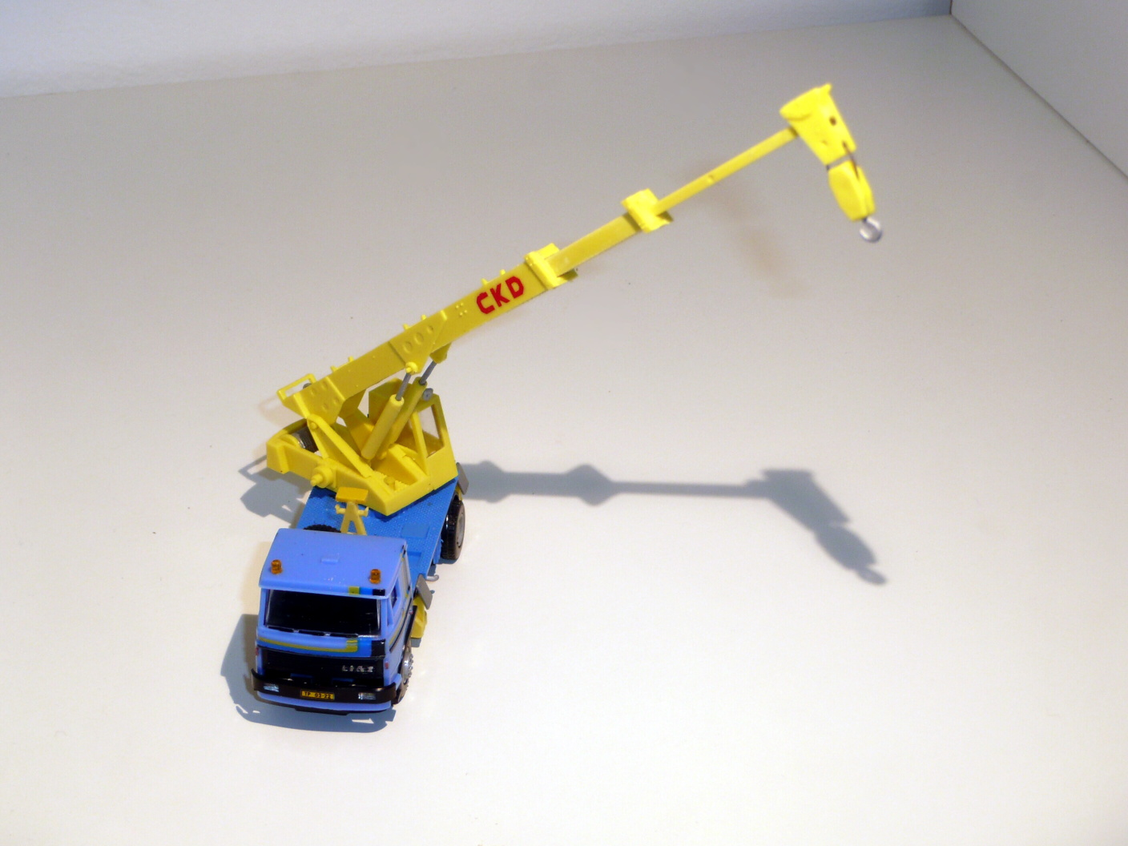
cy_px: 423
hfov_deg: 25.3
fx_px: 2509
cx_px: 564
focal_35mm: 77
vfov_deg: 19.1
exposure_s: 1/30
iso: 100
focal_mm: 12.7
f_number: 4.6
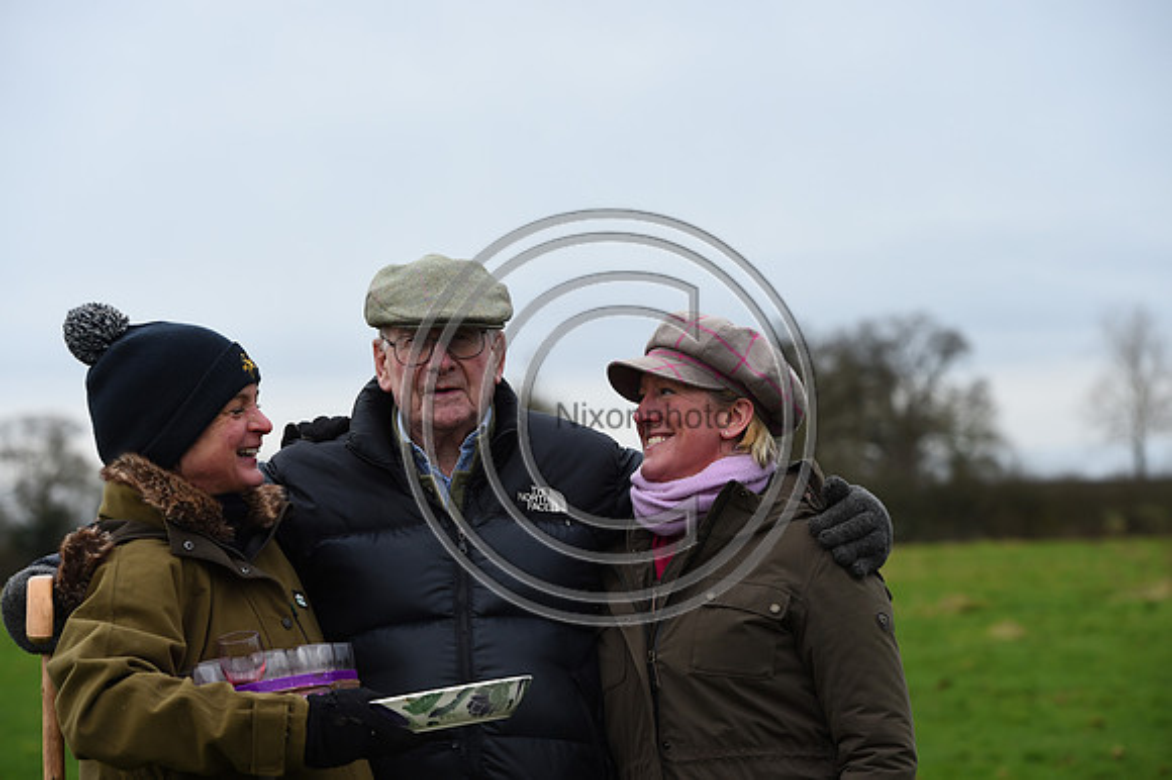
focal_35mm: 122
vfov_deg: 11.2
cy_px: 390
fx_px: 3969
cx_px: 586
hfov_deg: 16.8
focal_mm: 122
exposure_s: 1/500
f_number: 5.6
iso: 500
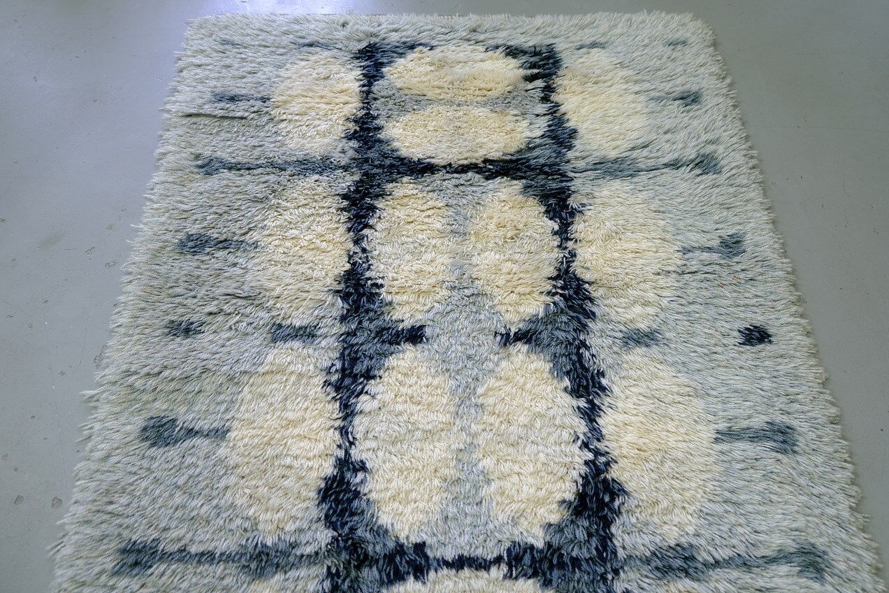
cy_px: 296
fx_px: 790
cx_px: 444
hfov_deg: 58.7
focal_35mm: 32
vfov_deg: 41.1
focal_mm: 21.4
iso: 400
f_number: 3.2
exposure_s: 1/30
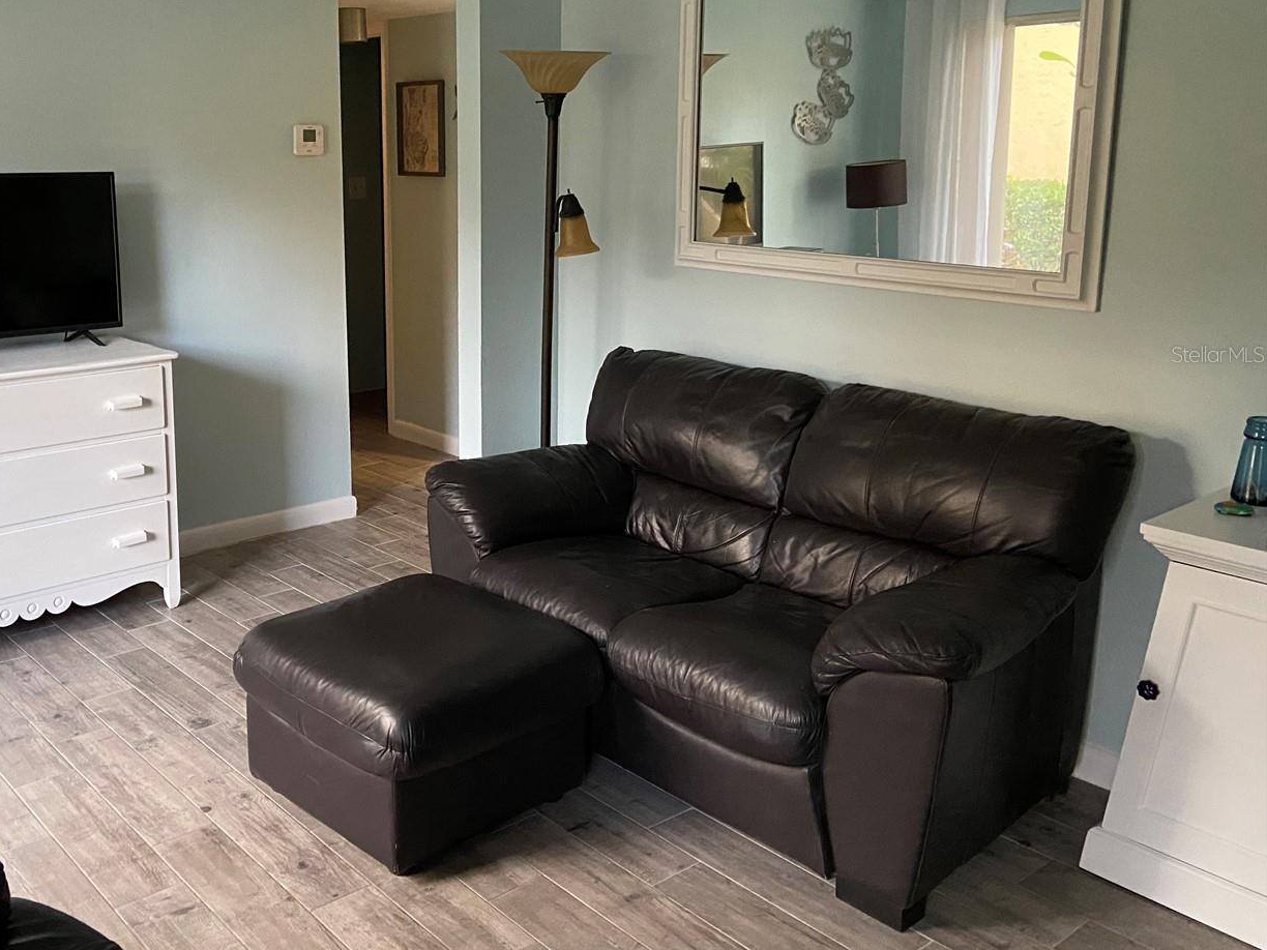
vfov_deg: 41.5
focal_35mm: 34
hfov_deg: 53.1
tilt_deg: -10.4
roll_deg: +0.2
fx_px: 1244
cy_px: 354
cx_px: 441
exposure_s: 1/40
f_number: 1.8
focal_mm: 4.25
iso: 500
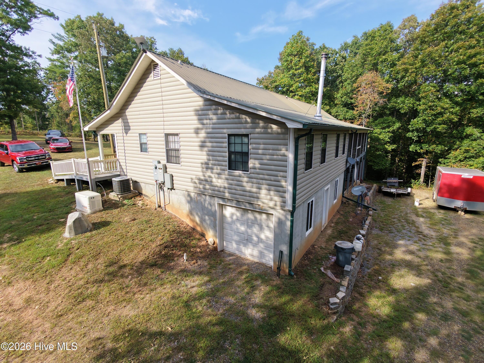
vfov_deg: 78.1
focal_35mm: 16
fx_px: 224
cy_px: 182
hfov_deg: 94.5
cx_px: 242
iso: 100
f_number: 2.2
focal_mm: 3.05
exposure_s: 1/400
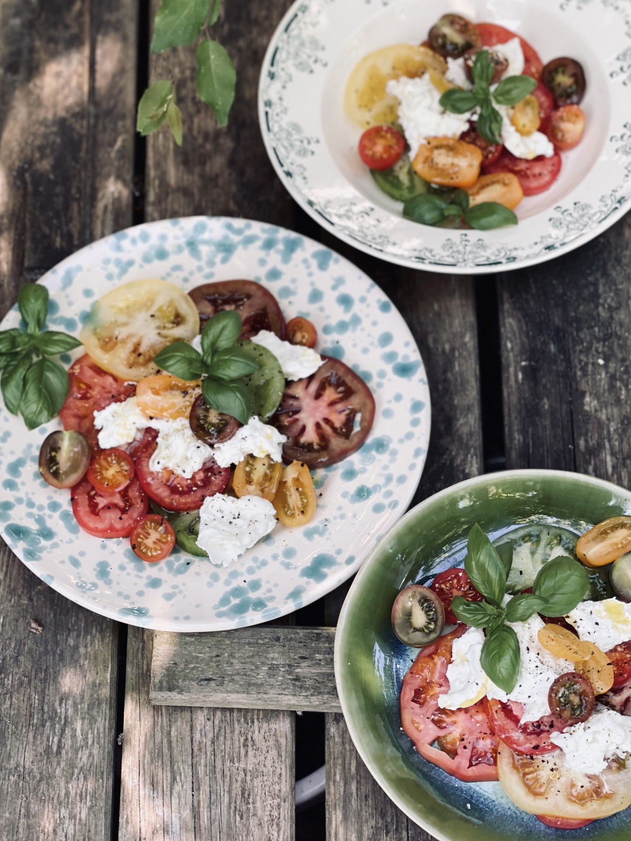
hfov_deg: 28.0
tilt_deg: -63.7
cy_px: 420
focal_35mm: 52
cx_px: 316
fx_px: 1263
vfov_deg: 36.8
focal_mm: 6
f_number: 2
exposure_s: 1/122
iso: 50
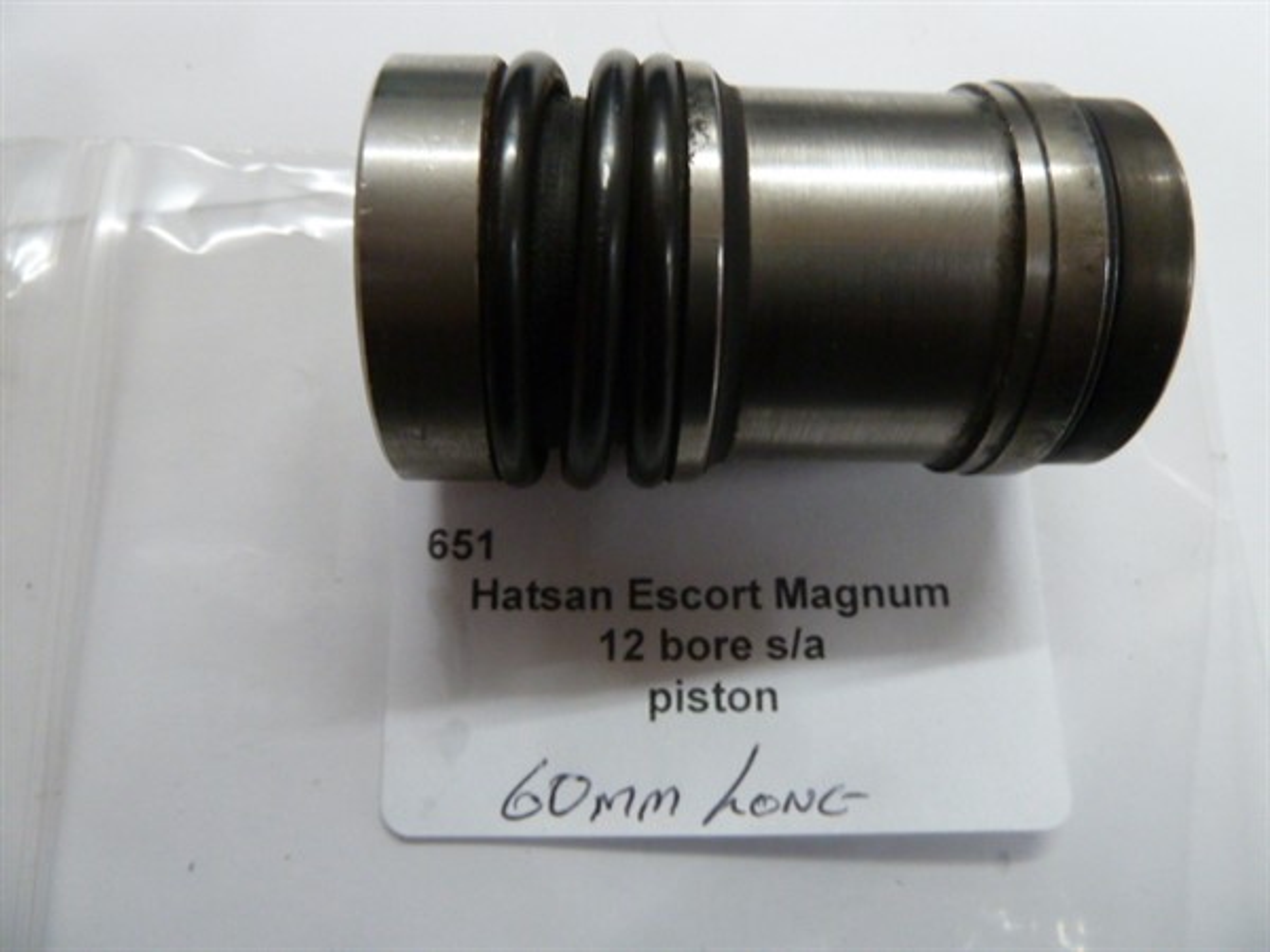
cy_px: 476
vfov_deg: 54.9
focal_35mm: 25
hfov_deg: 69.4
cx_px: 635
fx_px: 917
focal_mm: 4.1
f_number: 3.3
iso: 400
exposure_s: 1/20
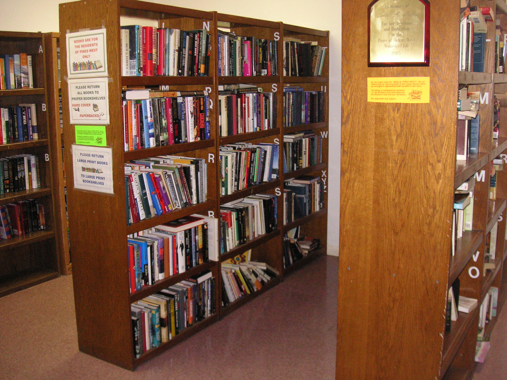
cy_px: 190
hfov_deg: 50.1
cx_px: 254
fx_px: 542
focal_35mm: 37
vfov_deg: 38.7
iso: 160
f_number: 2.8
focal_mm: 6.1
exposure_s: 1/45
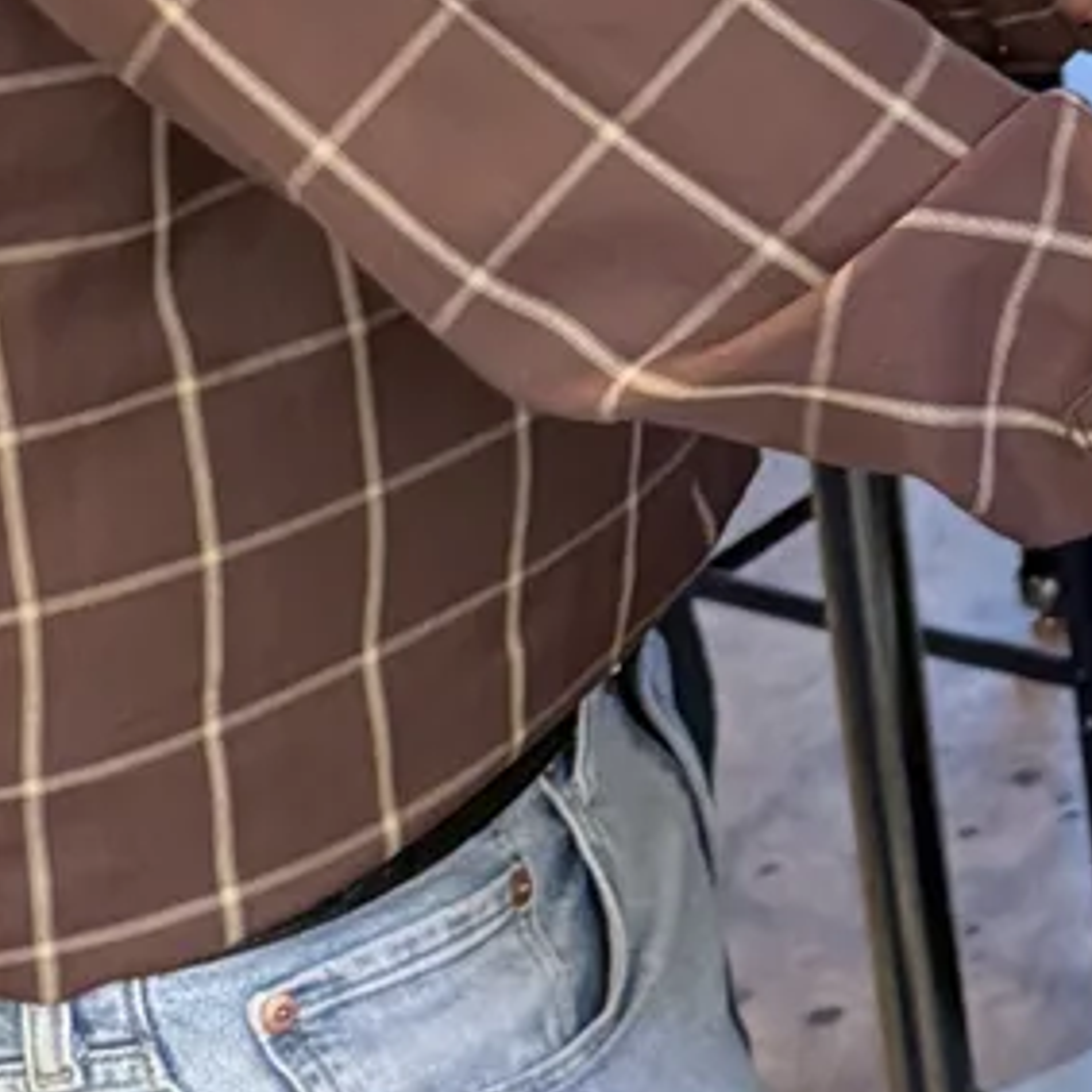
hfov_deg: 11.6
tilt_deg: -13.3
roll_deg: +3.5
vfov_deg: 12.0
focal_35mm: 135
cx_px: 2226
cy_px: -772
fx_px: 4818
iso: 640
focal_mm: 6.76
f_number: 1.78
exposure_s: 1/40
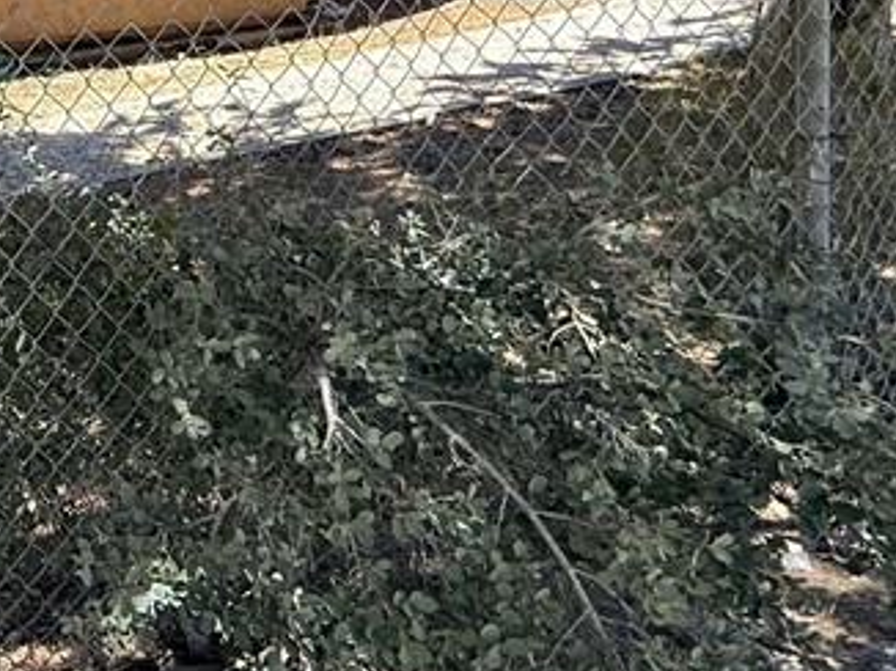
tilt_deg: -9.0
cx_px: -308
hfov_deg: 31.5
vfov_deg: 29.2
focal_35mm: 44
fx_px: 1138
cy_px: -91
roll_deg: +1.6
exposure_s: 1/475
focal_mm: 2.22
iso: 64
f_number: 2.2
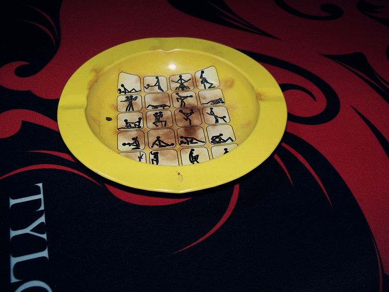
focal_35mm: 36
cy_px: 147
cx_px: 198
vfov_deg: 39.6
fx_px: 404
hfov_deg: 51.4
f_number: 3.5
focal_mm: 6.2
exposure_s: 1/30
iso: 200
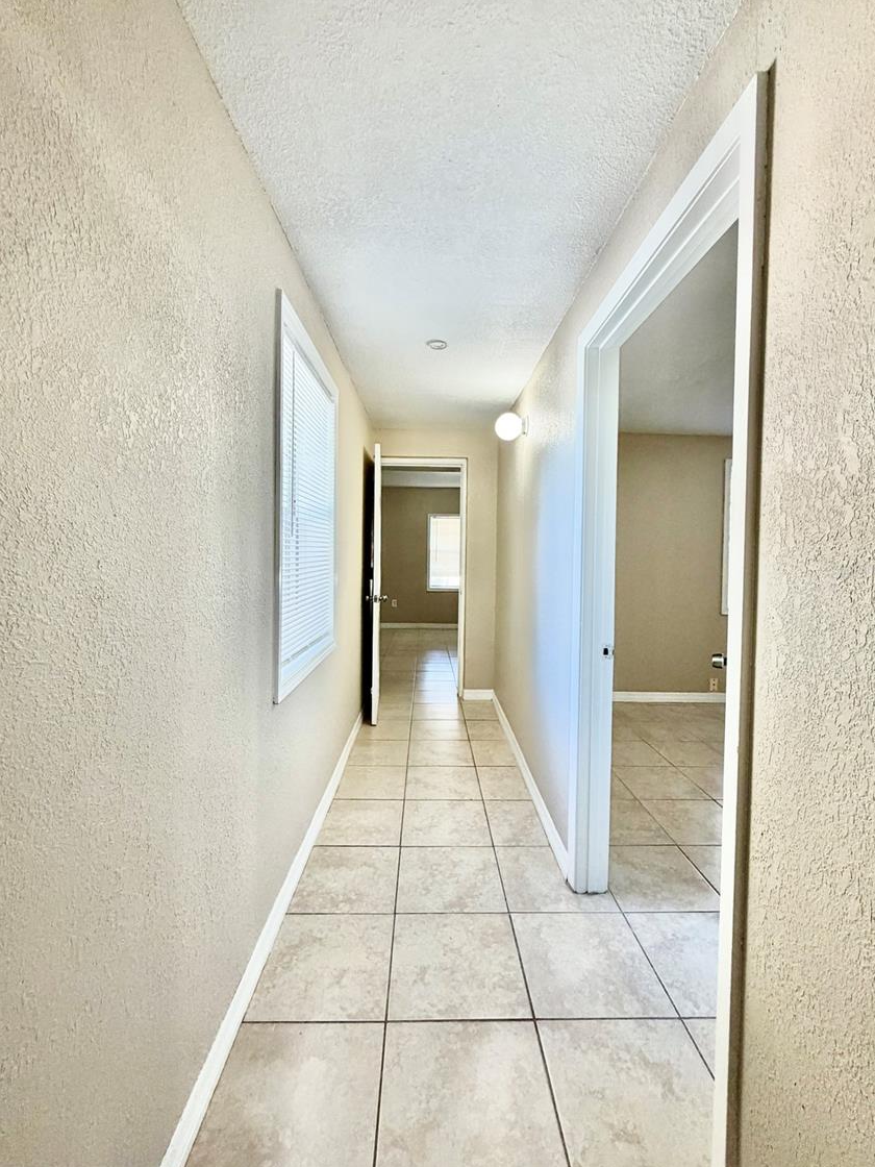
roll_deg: -0.4
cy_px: 570
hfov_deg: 81.7
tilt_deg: -1.2
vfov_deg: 98.2
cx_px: 434
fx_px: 506
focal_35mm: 15
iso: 320
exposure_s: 1/120
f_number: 2.2
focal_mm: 2.22
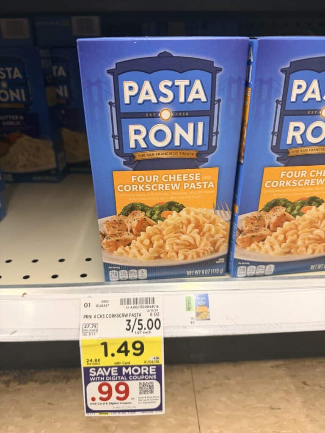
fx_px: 300
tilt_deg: -27.6
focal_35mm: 24
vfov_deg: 71.6
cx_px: 162
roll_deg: +0.7
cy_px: 216
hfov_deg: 56.8
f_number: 1.78
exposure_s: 1/70
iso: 160
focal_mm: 6.76
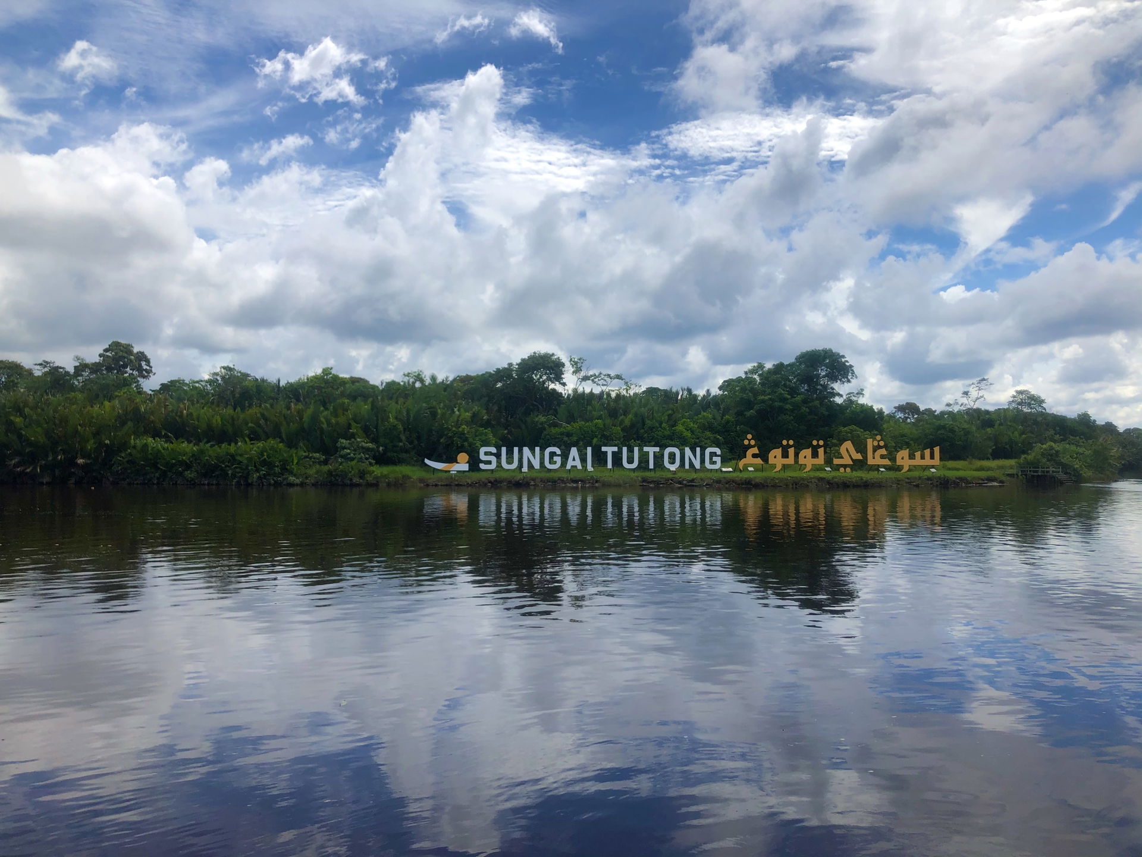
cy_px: 428
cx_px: 571
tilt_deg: +3.4
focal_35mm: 28
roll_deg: +0.2
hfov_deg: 63.4
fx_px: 924
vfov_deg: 49.7
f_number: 1.8
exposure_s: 1/2525
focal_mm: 3.99
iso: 20
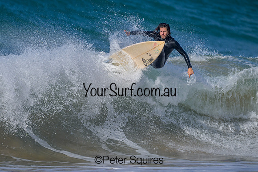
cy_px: 83
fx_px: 7867
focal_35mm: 1098
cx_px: 111
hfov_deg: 1.9
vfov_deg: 1.3
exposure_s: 1/2000
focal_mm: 800
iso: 250
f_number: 6.3
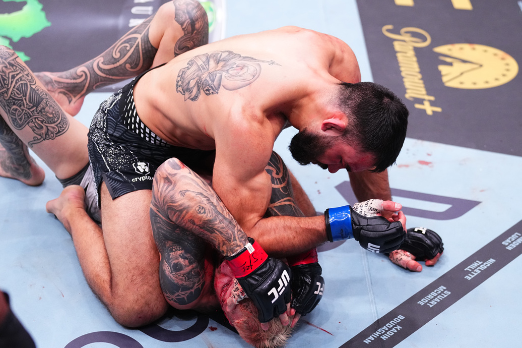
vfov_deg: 18.7
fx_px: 1058
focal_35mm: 73
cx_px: 260
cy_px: 173
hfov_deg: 27.7
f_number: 2.8
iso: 3200
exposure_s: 1/1600
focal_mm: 70
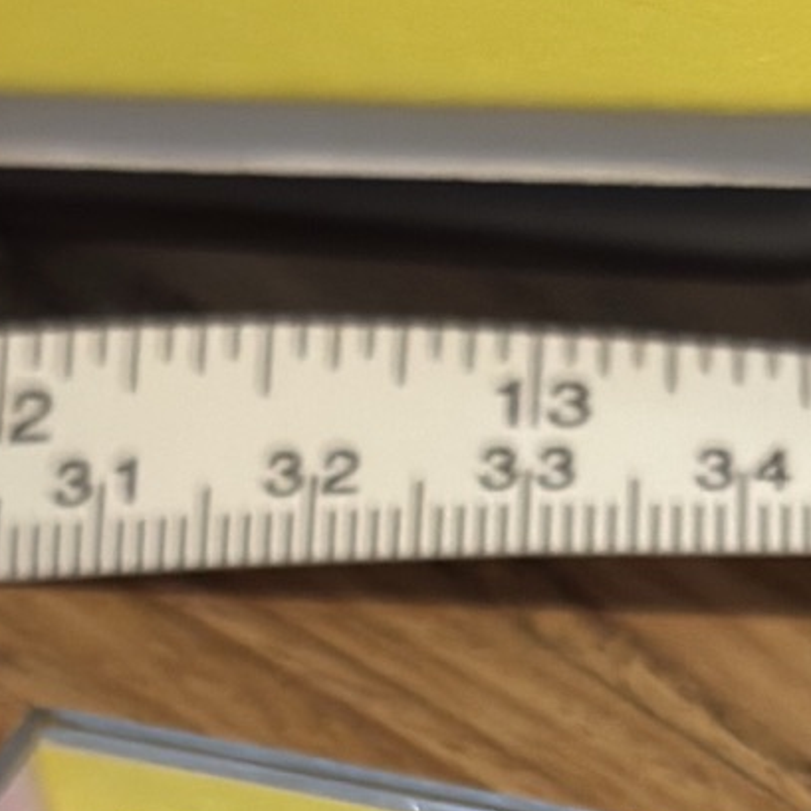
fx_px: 4400
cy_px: 1059
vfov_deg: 10.3
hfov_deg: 10.5
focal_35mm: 166
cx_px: 621
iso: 250
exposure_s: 1/40
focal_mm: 6.86
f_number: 1.8
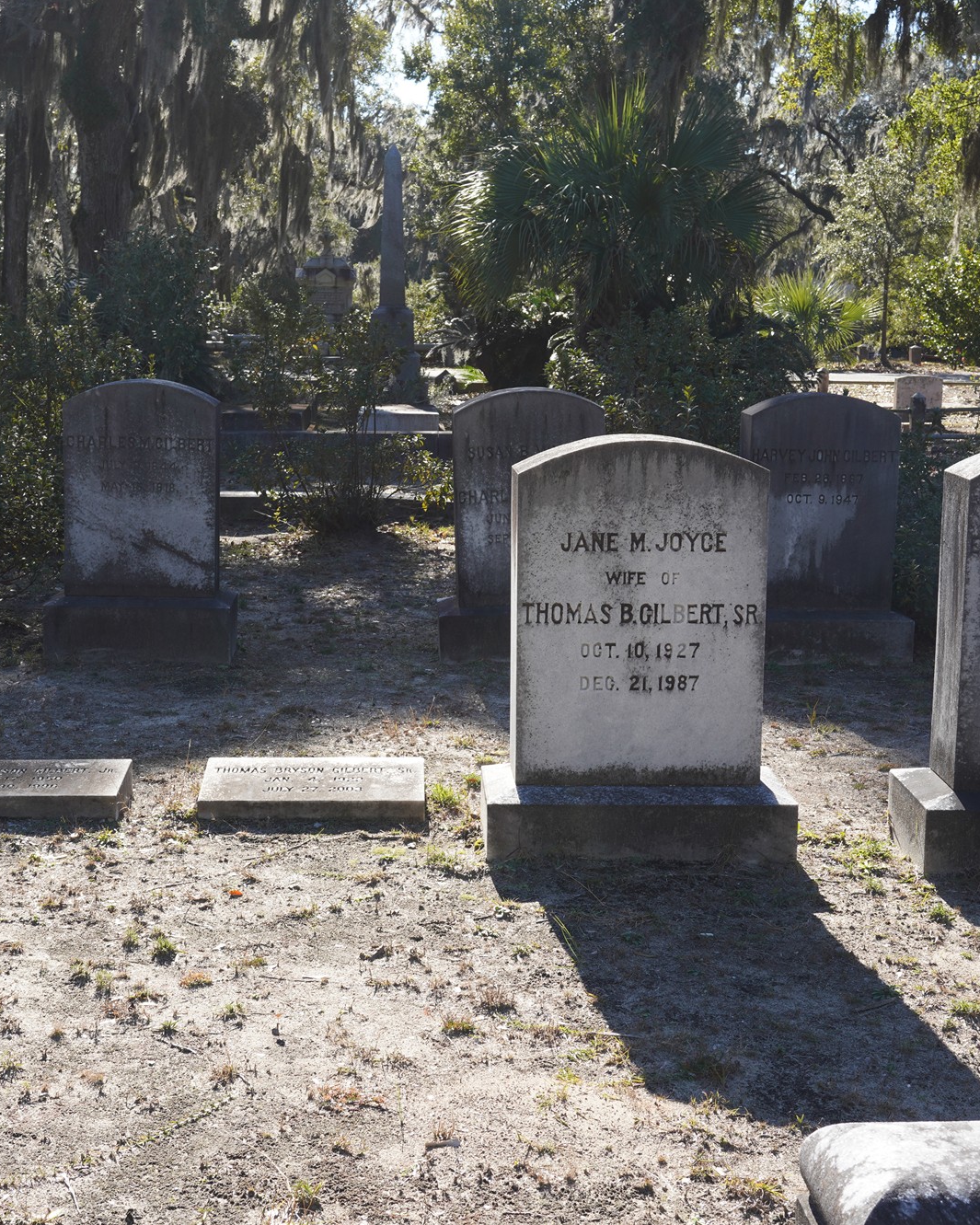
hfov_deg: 27.6
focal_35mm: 55
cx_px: 402
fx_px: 1994
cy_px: 612
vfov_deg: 34.1
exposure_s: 1/100
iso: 200
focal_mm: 39
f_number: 11
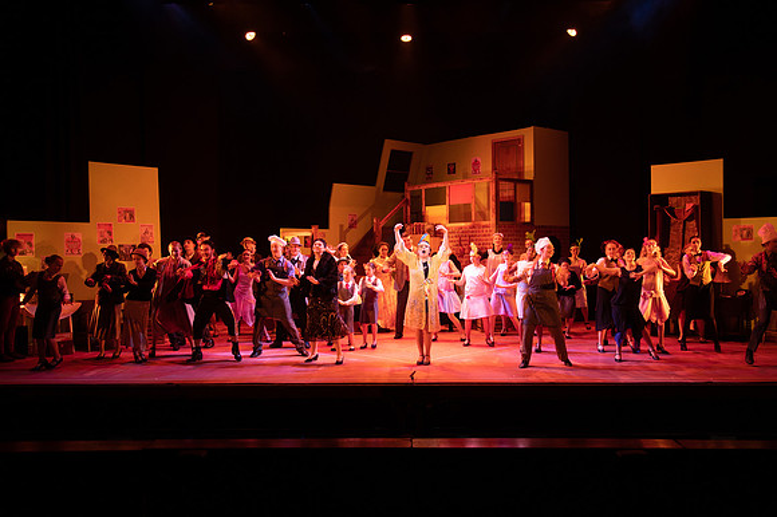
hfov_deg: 55.8
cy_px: 258
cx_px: 388
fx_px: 733
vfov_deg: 38.8
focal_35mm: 34
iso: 2000
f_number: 4
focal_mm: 34
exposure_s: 1/200
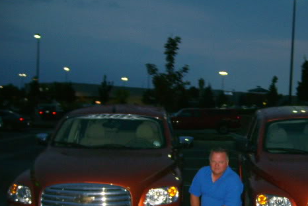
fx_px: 428
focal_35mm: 50
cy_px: 154
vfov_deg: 26.7
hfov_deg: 39.1
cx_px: 204
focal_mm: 5.8
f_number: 2.8
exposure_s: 1/30
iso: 277
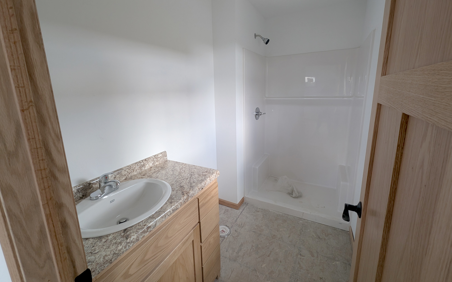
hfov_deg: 105.3
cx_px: 223
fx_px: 172
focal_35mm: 14
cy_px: 127
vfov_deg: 78.4
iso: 48
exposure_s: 1/39.5
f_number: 2.2
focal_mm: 1.95
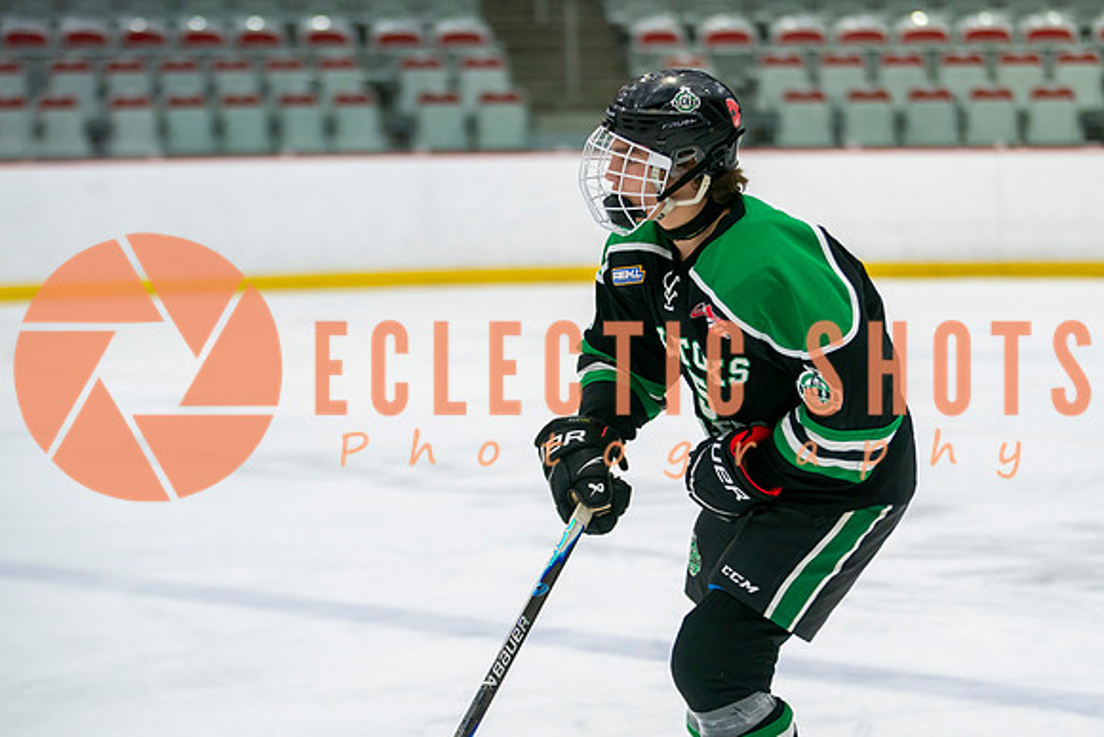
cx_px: 725
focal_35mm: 150
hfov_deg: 13.7
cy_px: 416
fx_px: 4593
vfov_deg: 9.2
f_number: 2.8
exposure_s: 1/640
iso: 1000
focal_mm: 105
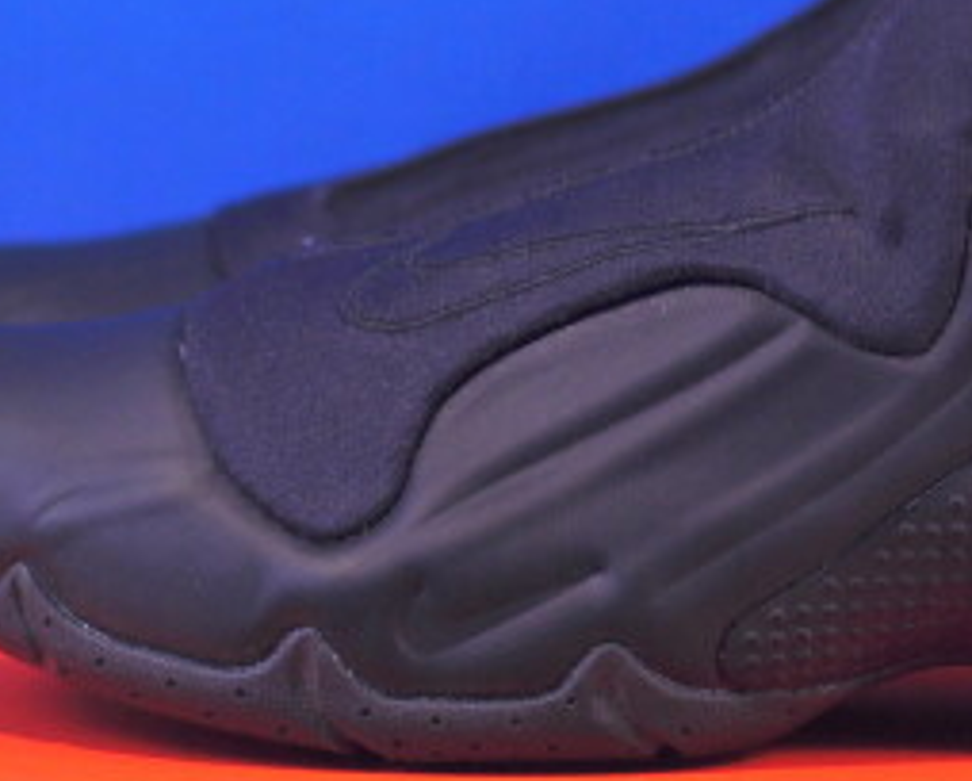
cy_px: -40
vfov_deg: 7.0
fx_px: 6367
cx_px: 731
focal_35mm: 221
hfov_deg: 8.7
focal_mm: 50
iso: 250
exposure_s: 1/320
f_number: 2.5
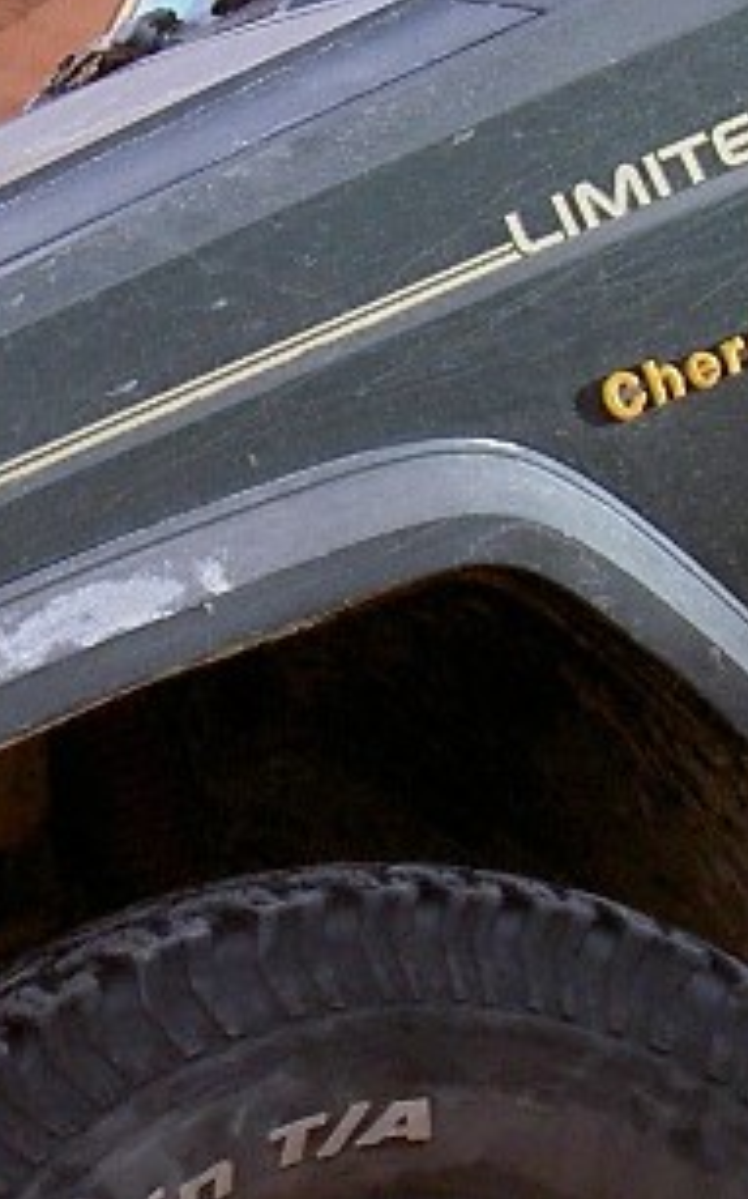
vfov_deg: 12.0
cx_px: -94
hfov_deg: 7.4
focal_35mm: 175
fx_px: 5713
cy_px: 776
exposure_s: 1/200
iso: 100
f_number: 4.7
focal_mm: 8
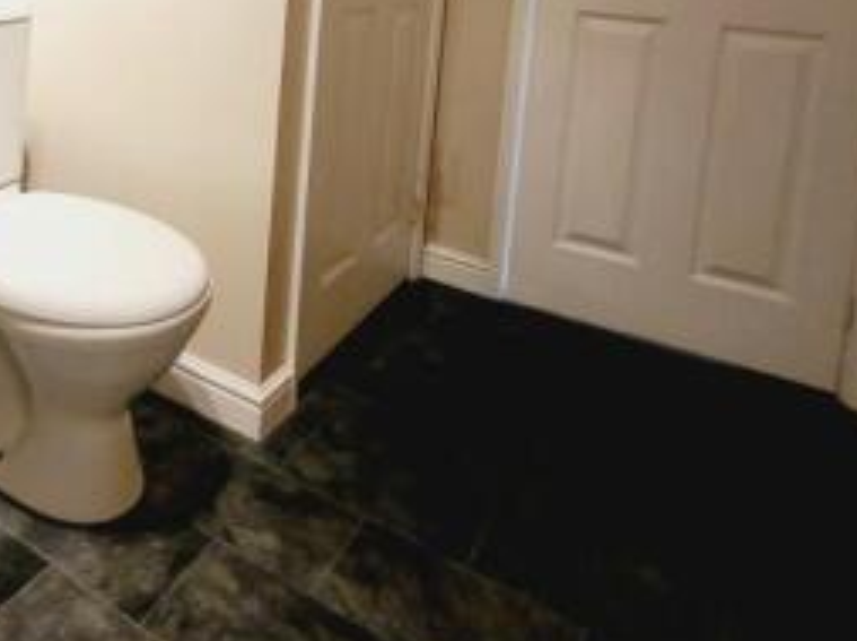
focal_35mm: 30
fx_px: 742
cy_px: 12
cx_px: 185
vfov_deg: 41.2
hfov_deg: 56.2
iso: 250
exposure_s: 1/50
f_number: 2.2
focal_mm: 1.74
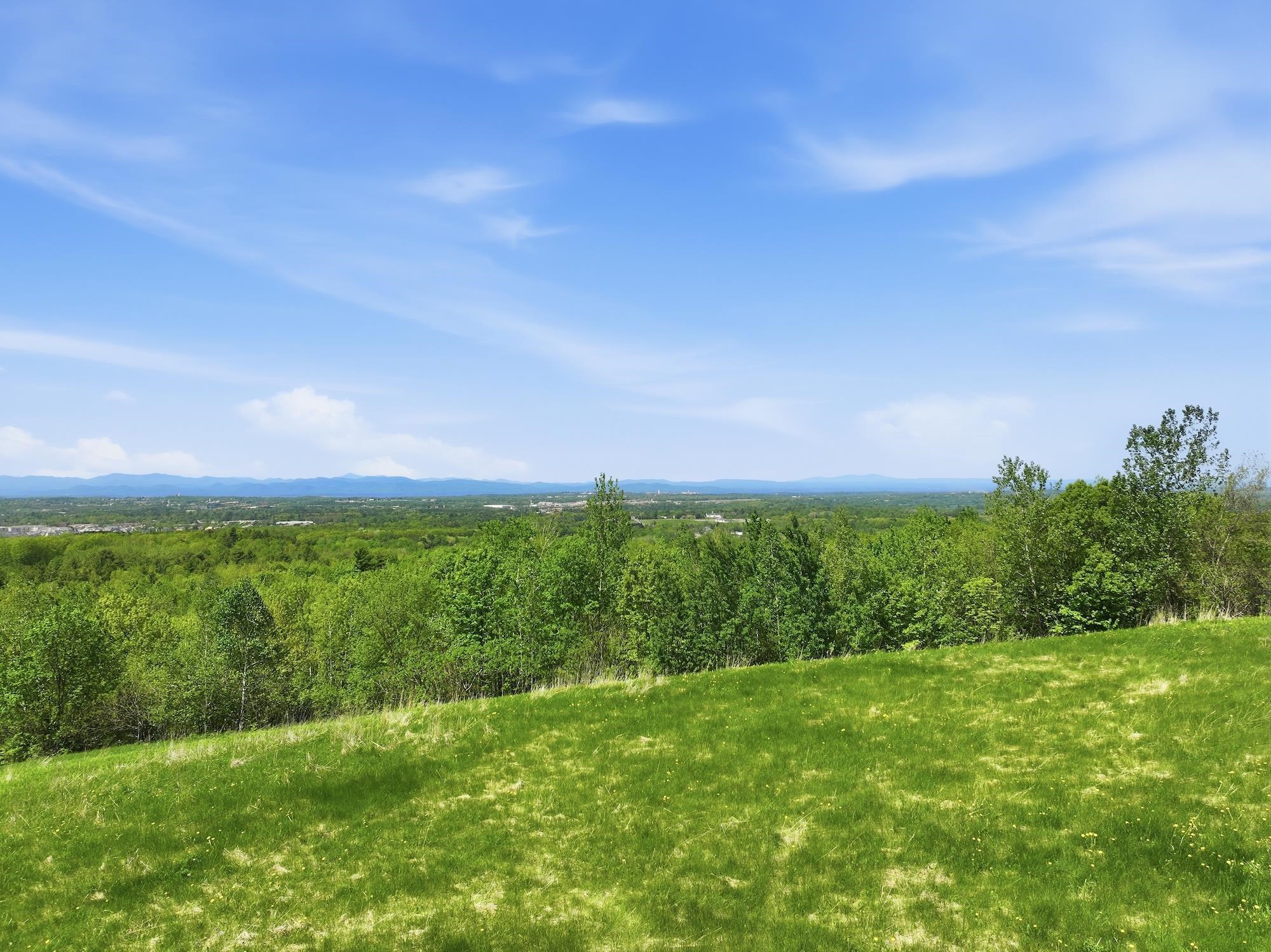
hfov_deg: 71.6
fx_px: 881
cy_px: 476
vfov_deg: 56.8
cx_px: 636
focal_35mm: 24
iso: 100
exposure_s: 1/2500
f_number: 2.8
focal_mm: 12.3
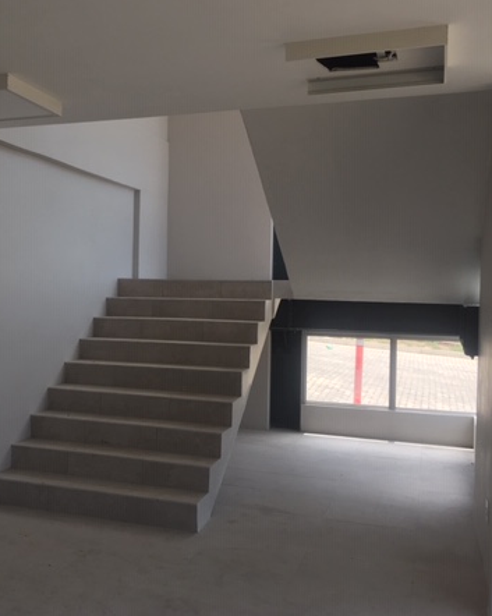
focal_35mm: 41
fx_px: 747
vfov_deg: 44.8
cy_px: 305
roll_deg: -0.1
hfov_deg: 35.0
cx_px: 82
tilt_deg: -1.7
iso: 25
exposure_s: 1/287
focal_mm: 4.15
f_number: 2.2
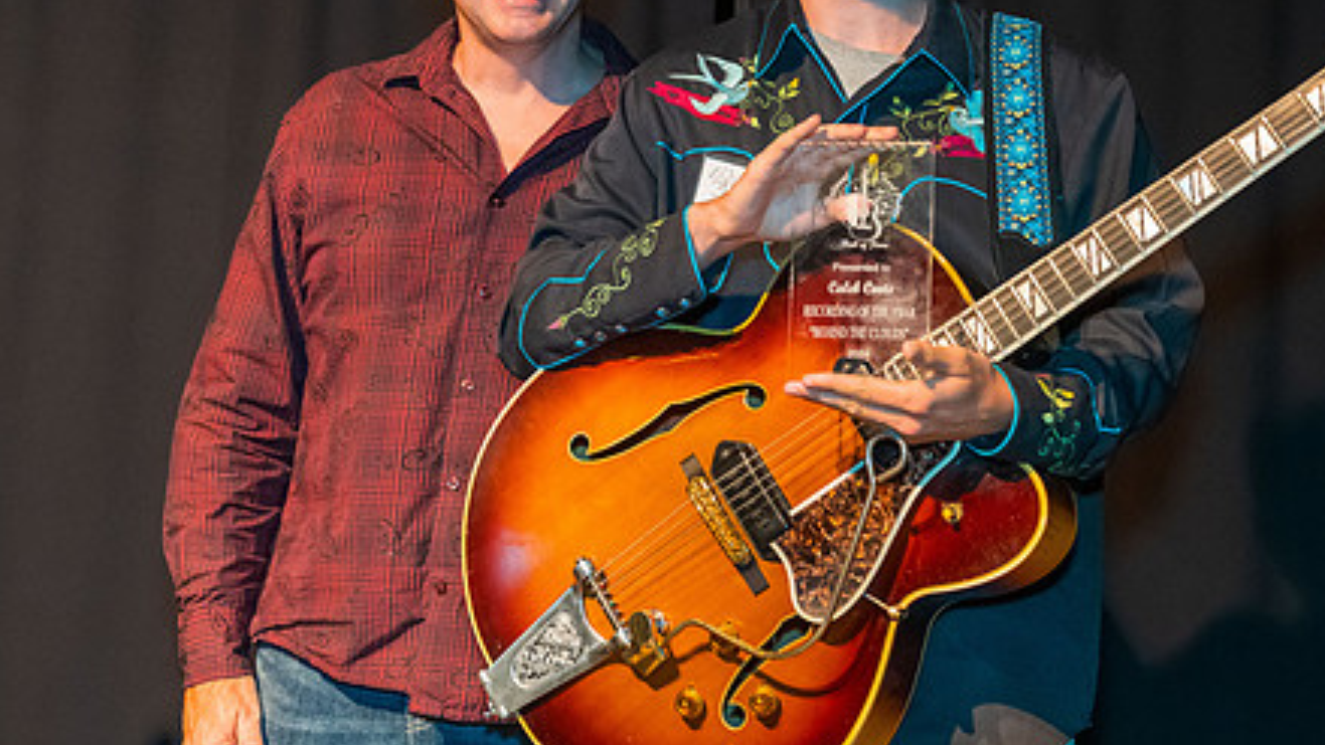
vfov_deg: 13.9
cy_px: 253
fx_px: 3057
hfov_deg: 24.4
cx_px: 744
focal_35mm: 87
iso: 6400
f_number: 2.8
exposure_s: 1/100
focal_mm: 54
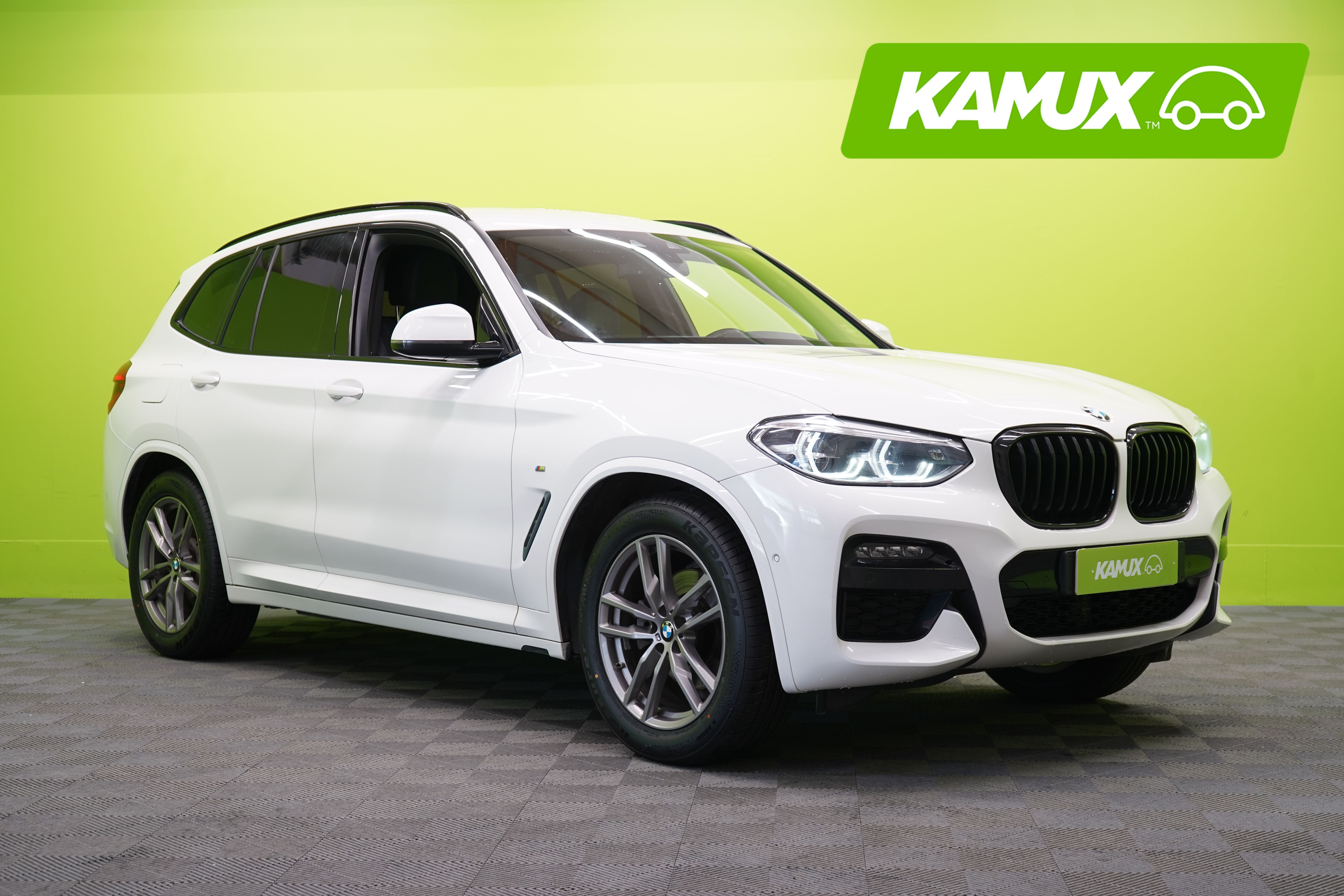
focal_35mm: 48
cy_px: 448
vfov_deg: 28.1
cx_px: 672
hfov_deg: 41.1
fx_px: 1792
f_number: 5
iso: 400
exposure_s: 1/30
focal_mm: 48
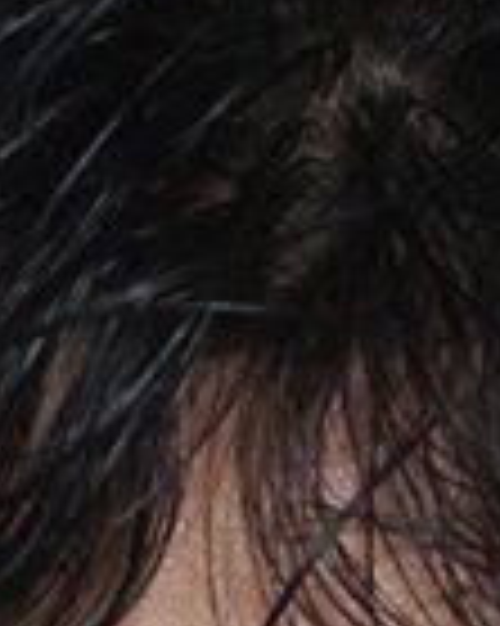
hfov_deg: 4.2
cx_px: 491
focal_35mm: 367
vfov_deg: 4.9
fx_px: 6796
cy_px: 2247
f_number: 8
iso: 100
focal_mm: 50
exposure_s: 1/200
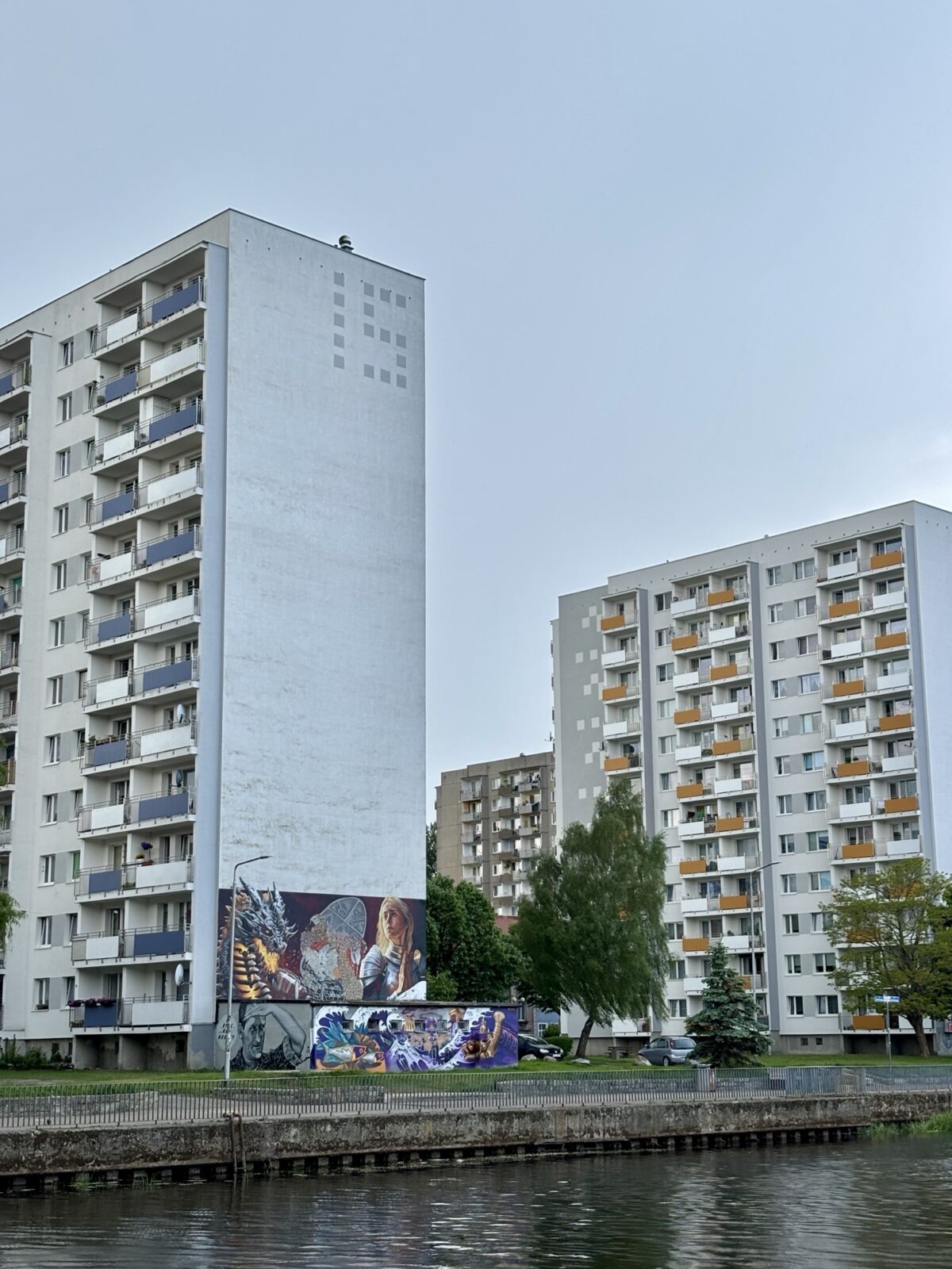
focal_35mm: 52
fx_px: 1907
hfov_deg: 28.0
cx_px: 476
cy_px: 634
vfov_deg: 36.8
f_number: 1.6
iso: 32
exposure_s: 1/837
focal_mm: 5.96
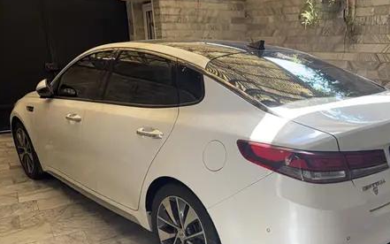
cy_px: 148
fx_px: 276
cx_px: 195
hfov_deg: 70.4
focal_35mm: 26
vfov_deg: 47.3
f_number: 1.78
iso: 320
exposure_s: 1/840
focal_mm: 6.76
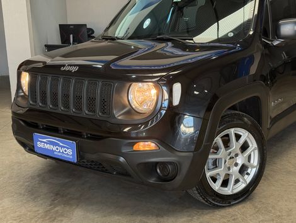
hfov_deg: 39.6
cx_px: 148
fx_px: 411
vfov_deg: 30.3
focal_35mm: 48
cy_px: 112
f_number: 1.78
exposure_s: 1/60
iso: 80
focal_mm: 6.76
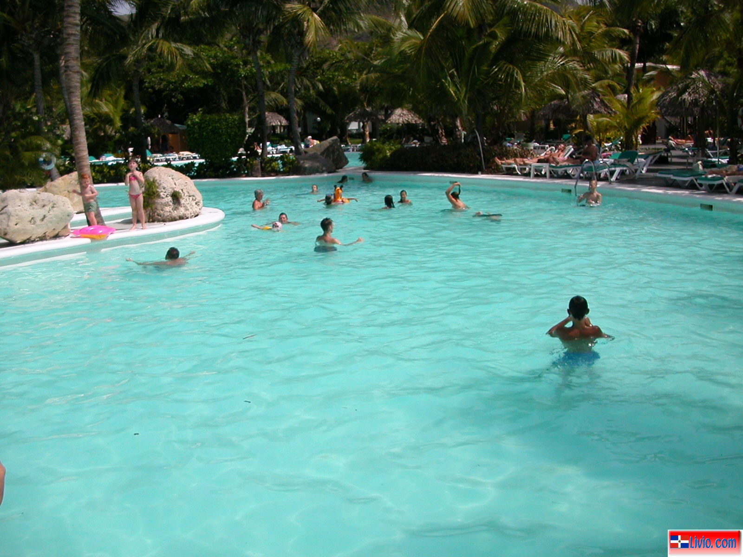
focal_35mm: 37
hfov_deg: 50.1
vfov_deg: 38.7
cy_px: 278
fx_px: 794
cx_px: 372
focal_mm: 5.6
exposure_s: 1/2841
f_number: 2.7
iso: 100
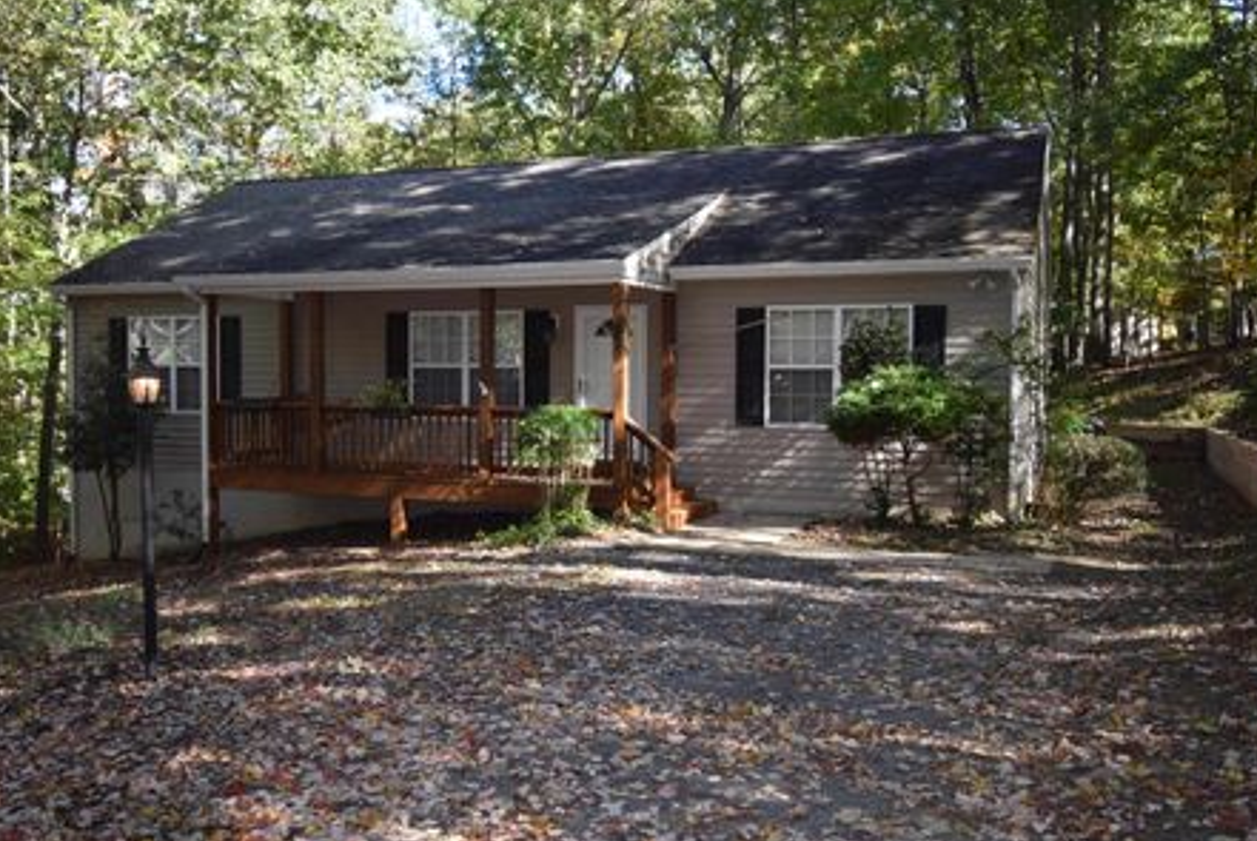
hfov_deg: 55.7
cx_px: 593
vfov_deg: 39.0
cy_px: 416
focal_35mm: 34
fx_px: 1188
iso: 320
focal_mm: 20
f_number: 5.6
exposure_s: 1/125
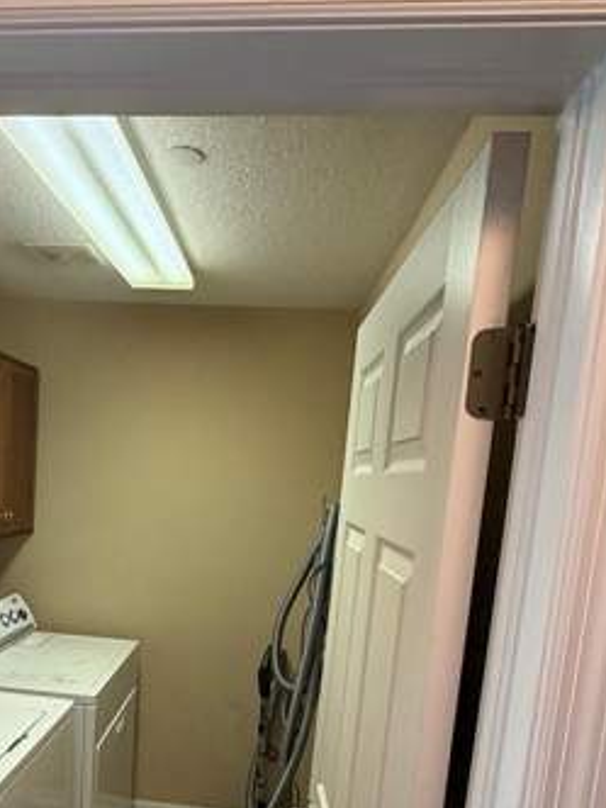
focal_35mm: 27
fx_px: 630
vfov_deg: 63.2
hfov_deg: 50.2
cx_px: 190
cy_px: 557
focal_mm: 2.22
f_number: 2.2
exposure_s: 1/59
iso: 200
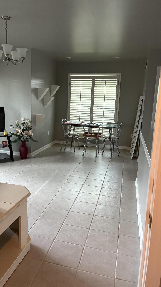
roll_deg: -2.2
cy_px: 143
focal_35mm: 29
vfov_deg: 66.1
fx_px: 220
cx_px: 63
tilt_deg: -10.1
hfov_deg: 40.0
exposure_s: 1/40
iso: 400
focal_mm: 5.96
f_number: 1.6
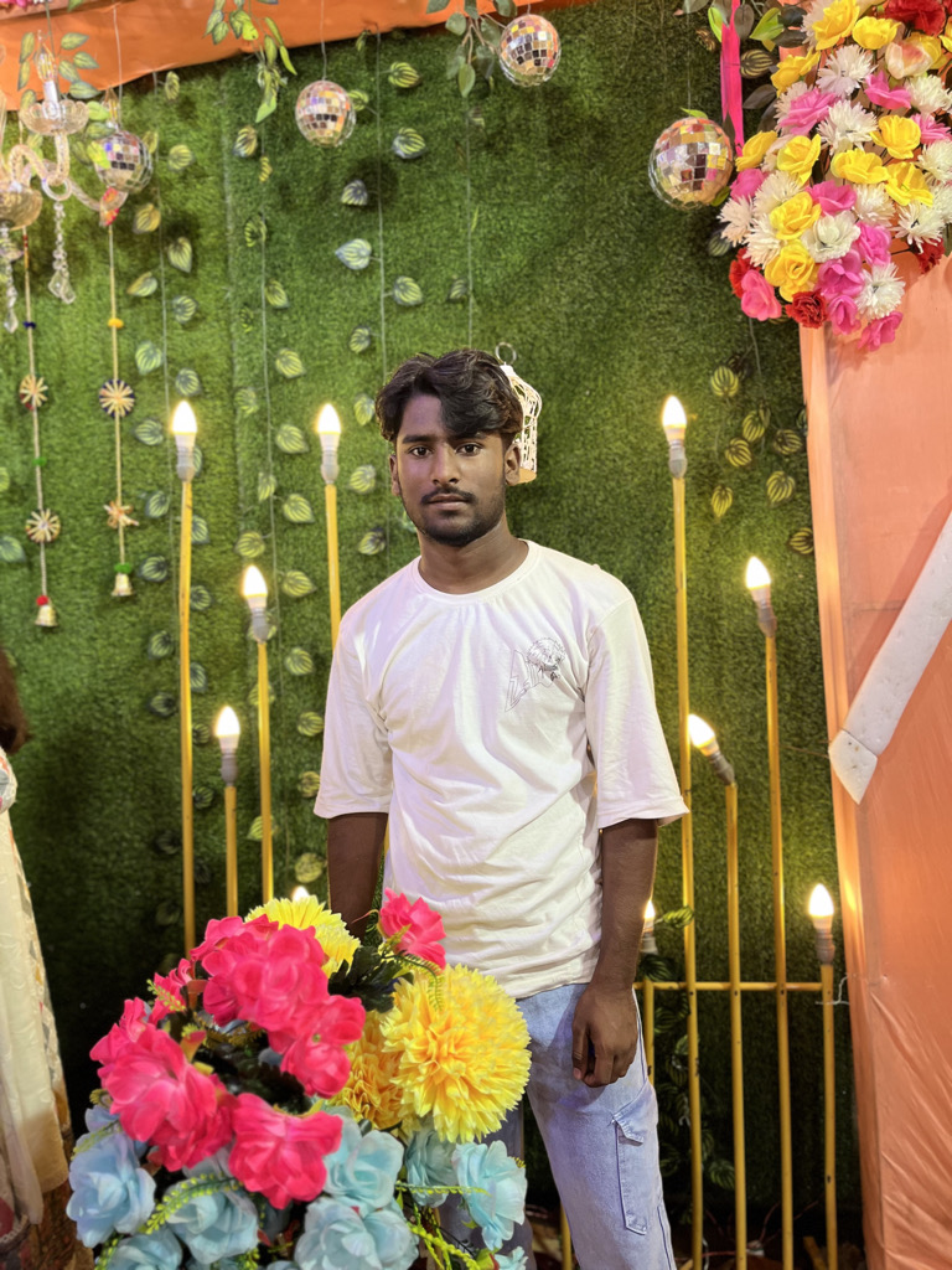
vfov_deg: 67.3
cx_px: 476
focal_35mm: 26
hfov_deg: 53.1
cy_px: 635
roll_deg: +2.4
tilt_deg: -3.9
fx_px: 953
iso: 80
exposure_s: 1/50
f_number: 1.6
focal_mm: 5.1
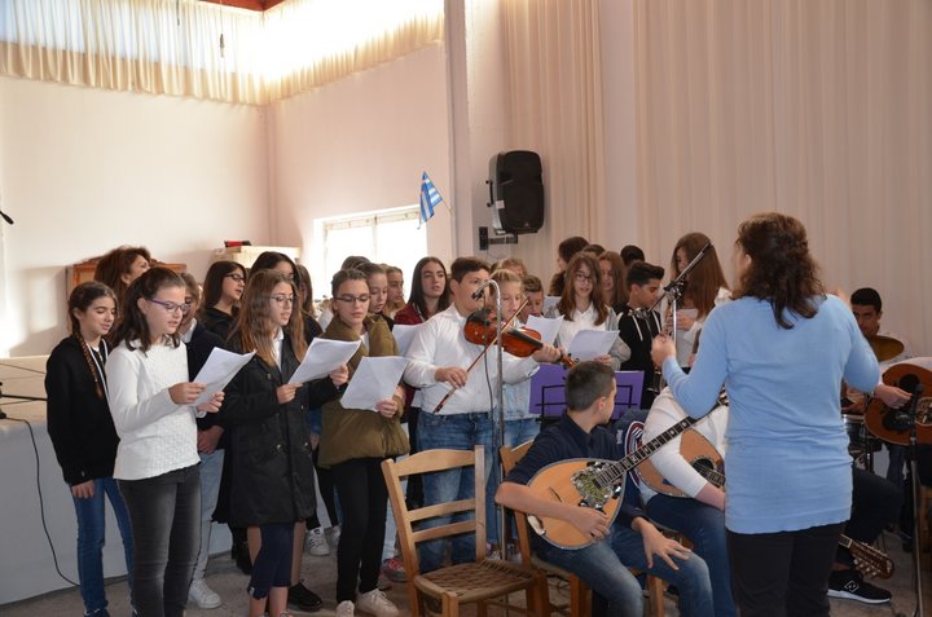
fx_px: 853
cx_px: 466
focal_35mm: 33
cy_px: 308
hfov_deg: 57.3
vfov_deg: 39.8
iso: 500
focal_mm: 22
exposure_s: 1/60
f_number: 3.8
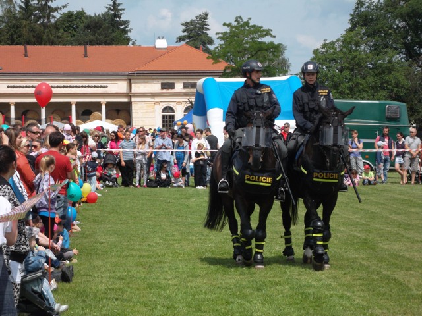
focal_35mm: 135
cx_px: 211
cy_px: 158
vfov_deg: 11.0
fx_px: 1646
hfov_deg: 14.6
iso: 80
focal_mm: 24.5
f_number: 5.9
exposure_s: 1/350
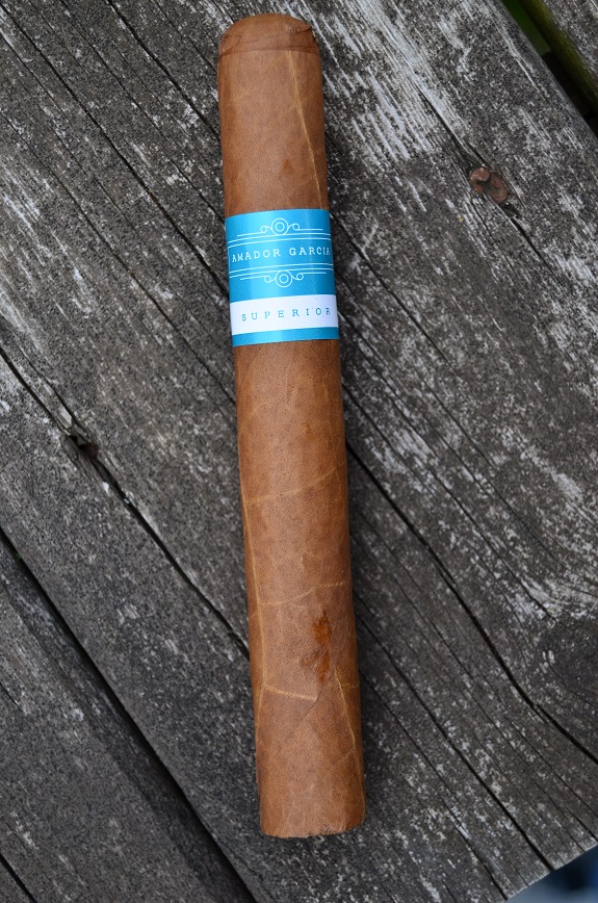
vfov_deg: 27.0
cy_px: 452
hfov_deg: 18.1
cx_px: 299
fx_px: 1877
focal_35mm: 75
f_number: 5.6
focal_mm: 50
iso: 160
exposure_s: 1/80
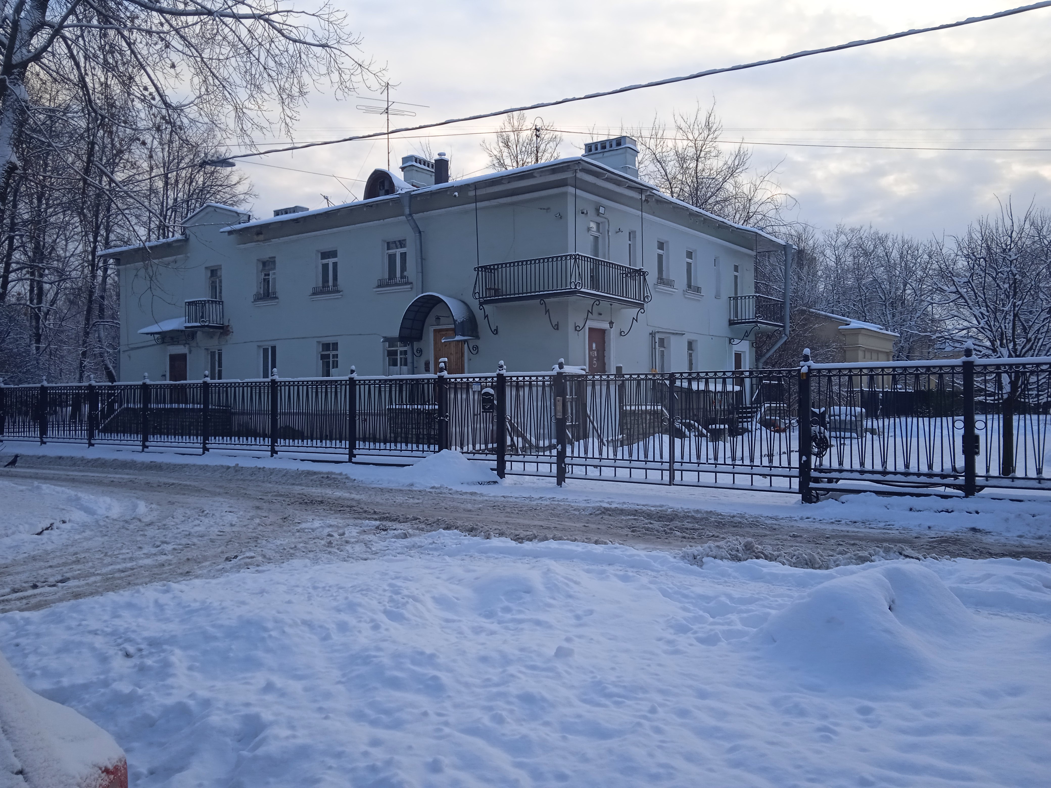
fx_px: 850
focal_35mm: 28
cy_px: 394
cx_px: 526
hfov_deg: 63.4
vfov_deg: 49.7
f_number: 2.2
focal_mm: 3.43
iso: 111
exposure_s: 1/195
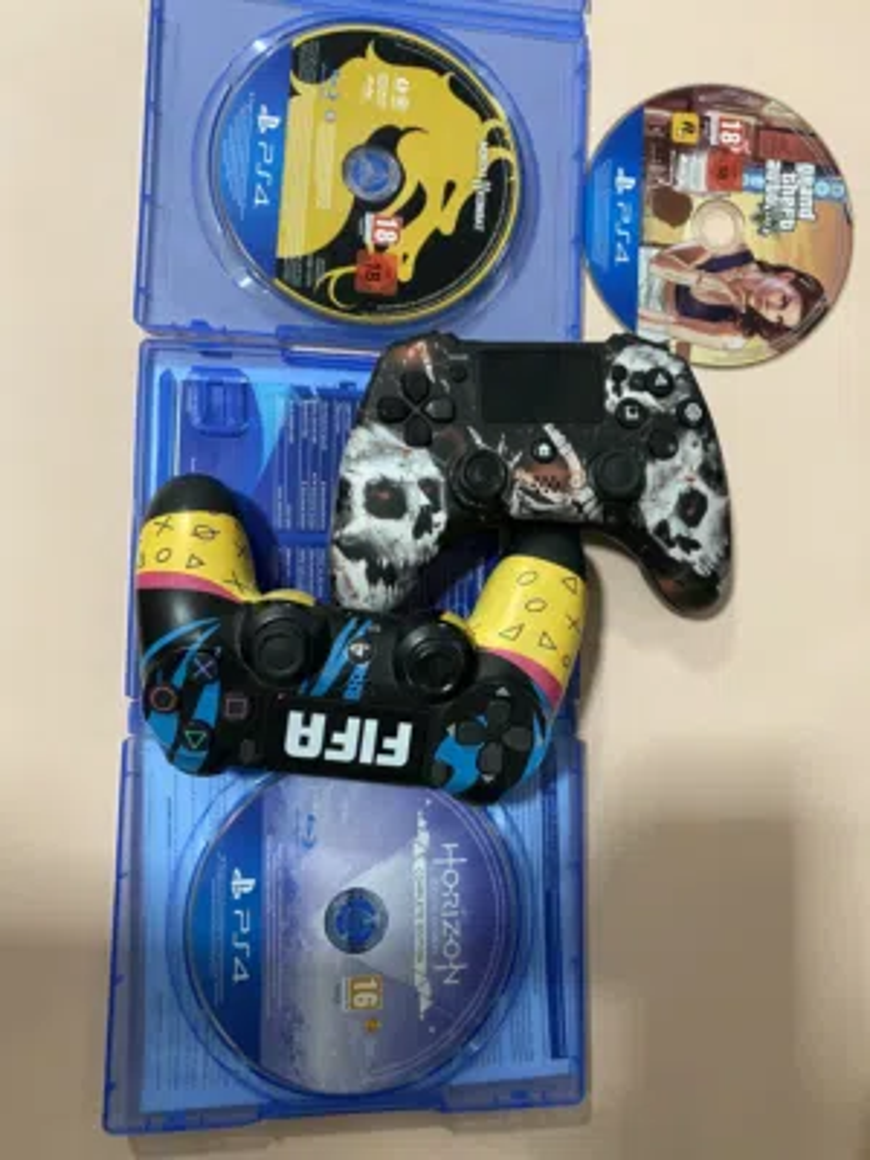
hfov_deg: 53.1
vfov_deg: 67.3
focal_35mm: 26
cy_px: 580
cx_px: 435
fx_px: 871
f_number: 1.8
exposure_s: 1/33
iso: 400
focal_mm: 4.25
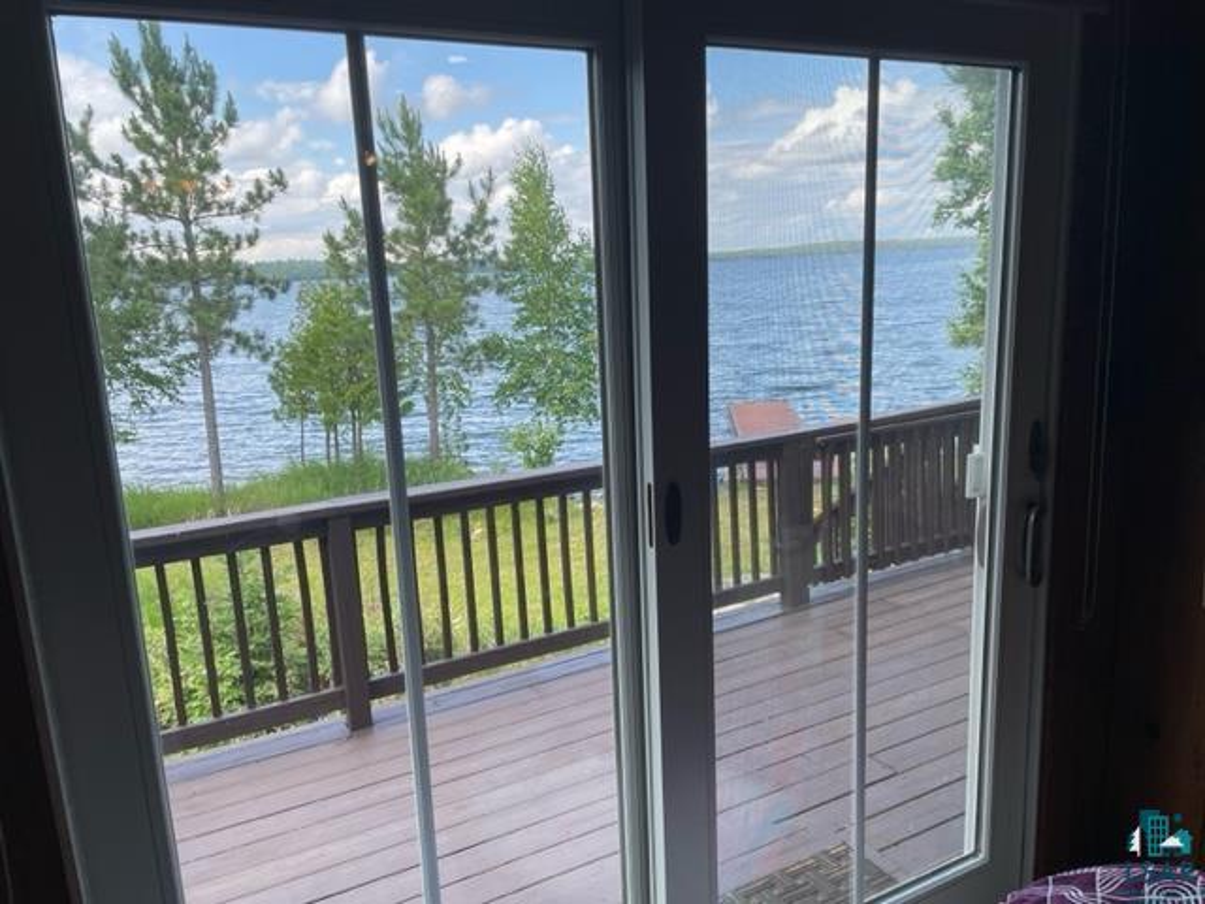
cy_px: 452
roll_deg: +3.2
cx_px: 602
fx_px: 905
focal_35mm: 26
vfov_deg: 53.1
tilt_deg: -10.9
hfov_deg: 67.3
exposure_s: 1/545
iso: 32
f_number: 1.6
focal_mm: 4.2
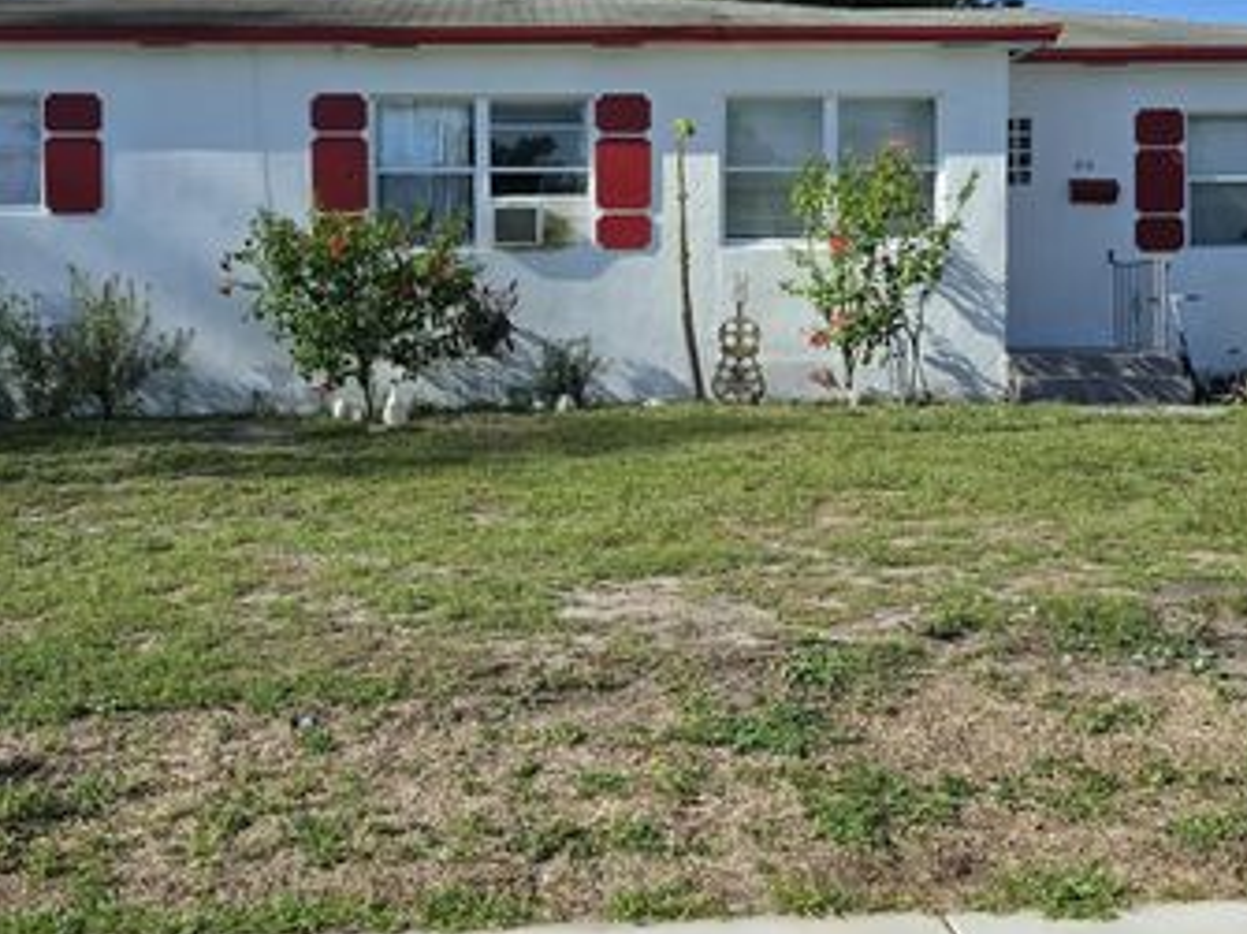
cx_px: 592
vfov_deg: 32.5
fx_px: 1584
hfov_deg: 42.9
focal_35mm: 44
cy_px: 298
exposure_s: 1/6806
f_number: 1.4
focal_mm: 6.5
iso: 64
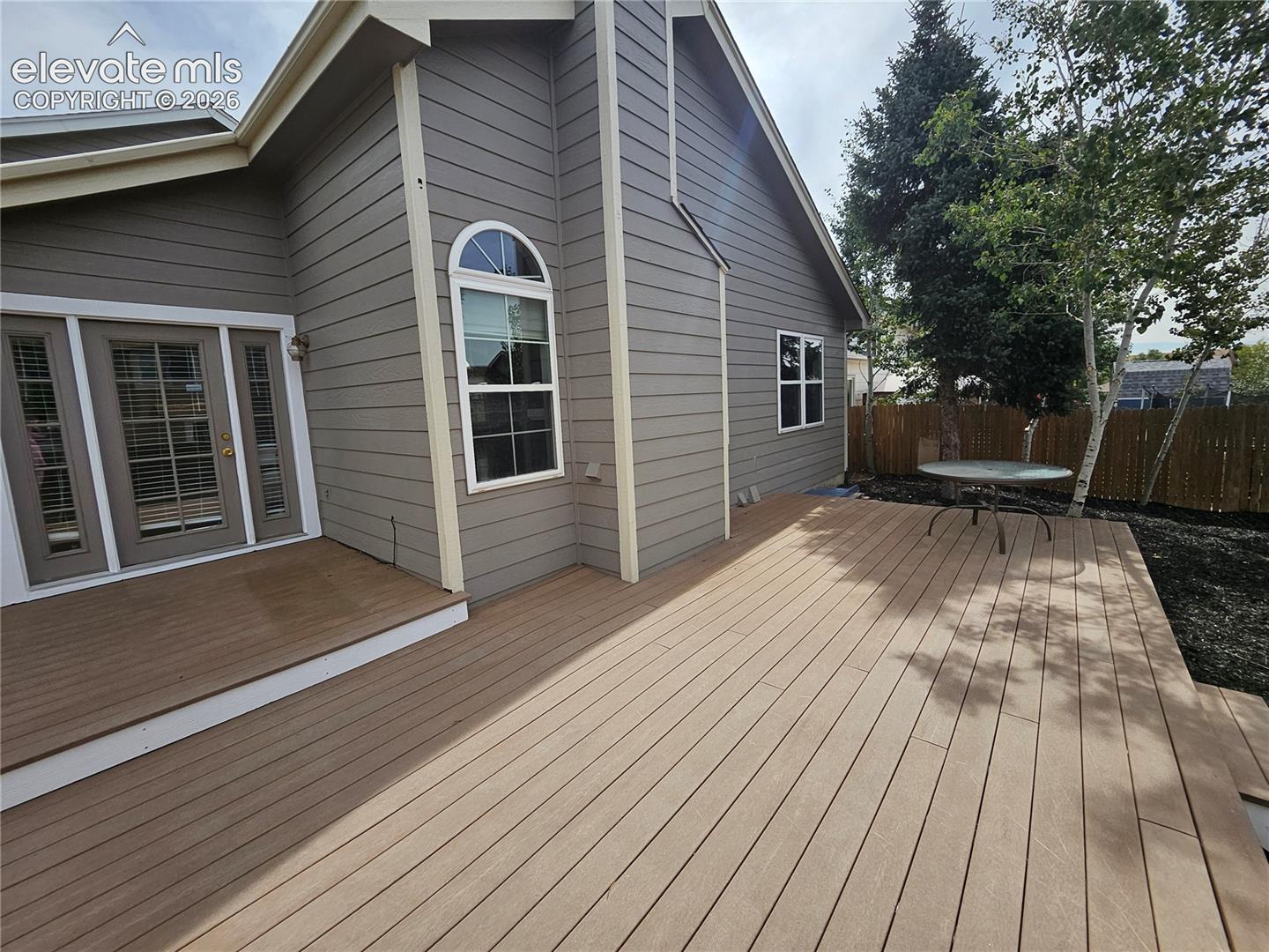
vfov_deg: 89.9
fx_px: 477
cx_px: 634
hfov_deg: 106.2
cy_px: 476
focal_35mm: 13
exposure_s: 1/1391
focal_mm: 1.7
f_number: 2.2
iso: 32
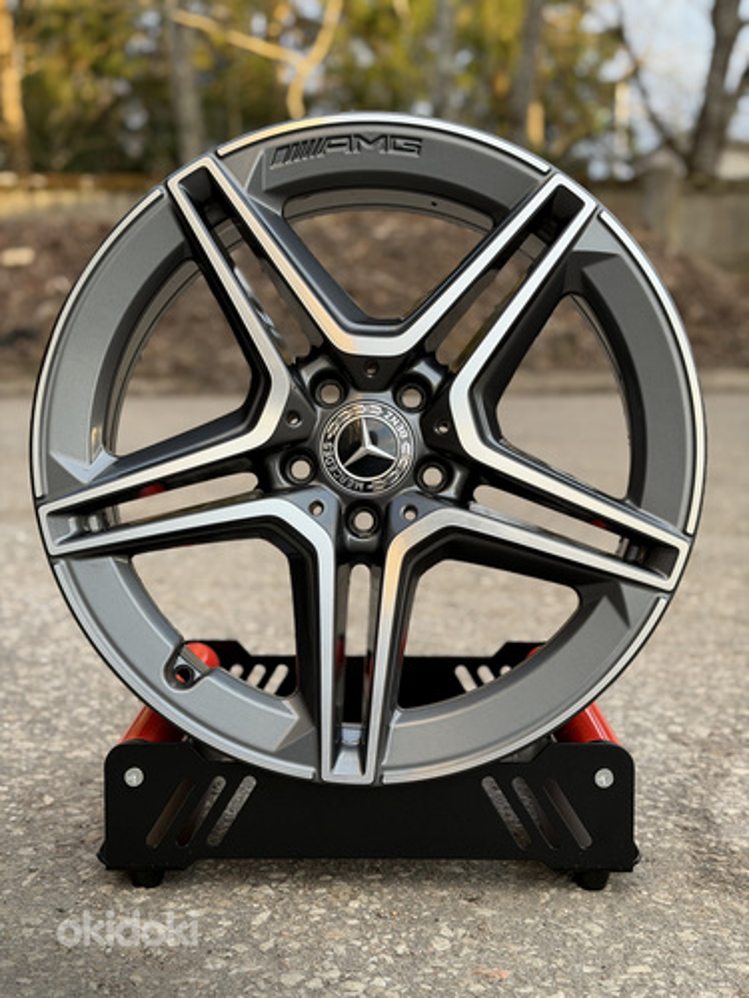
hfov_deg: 30.3
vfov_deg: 39.7
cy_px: 499
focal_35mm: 48
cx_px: 374
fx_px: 1385
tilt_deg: -8.1
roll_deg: -0.1
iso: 64
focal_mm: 6.76
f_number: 1.78
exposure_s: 1/121
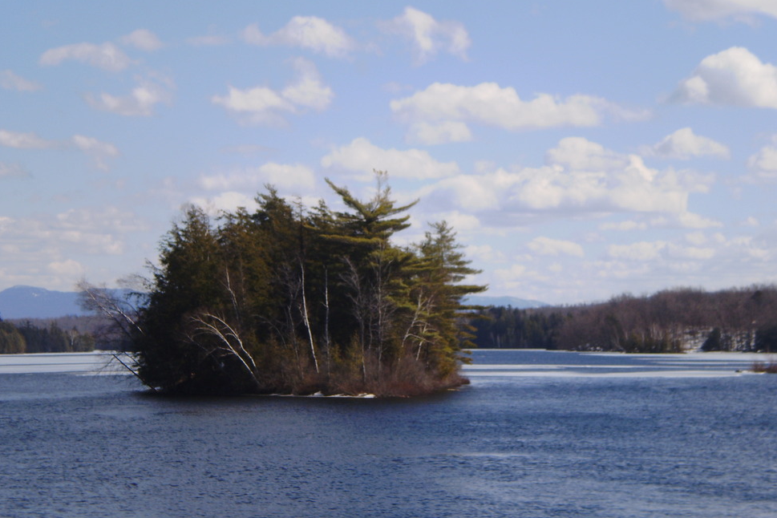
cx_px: 391
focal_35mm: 103
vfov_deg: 13.3
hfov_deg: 19.8
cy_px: 290
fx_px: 2223
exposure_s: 1/640
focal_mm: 17.3
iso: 64
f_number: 5.7
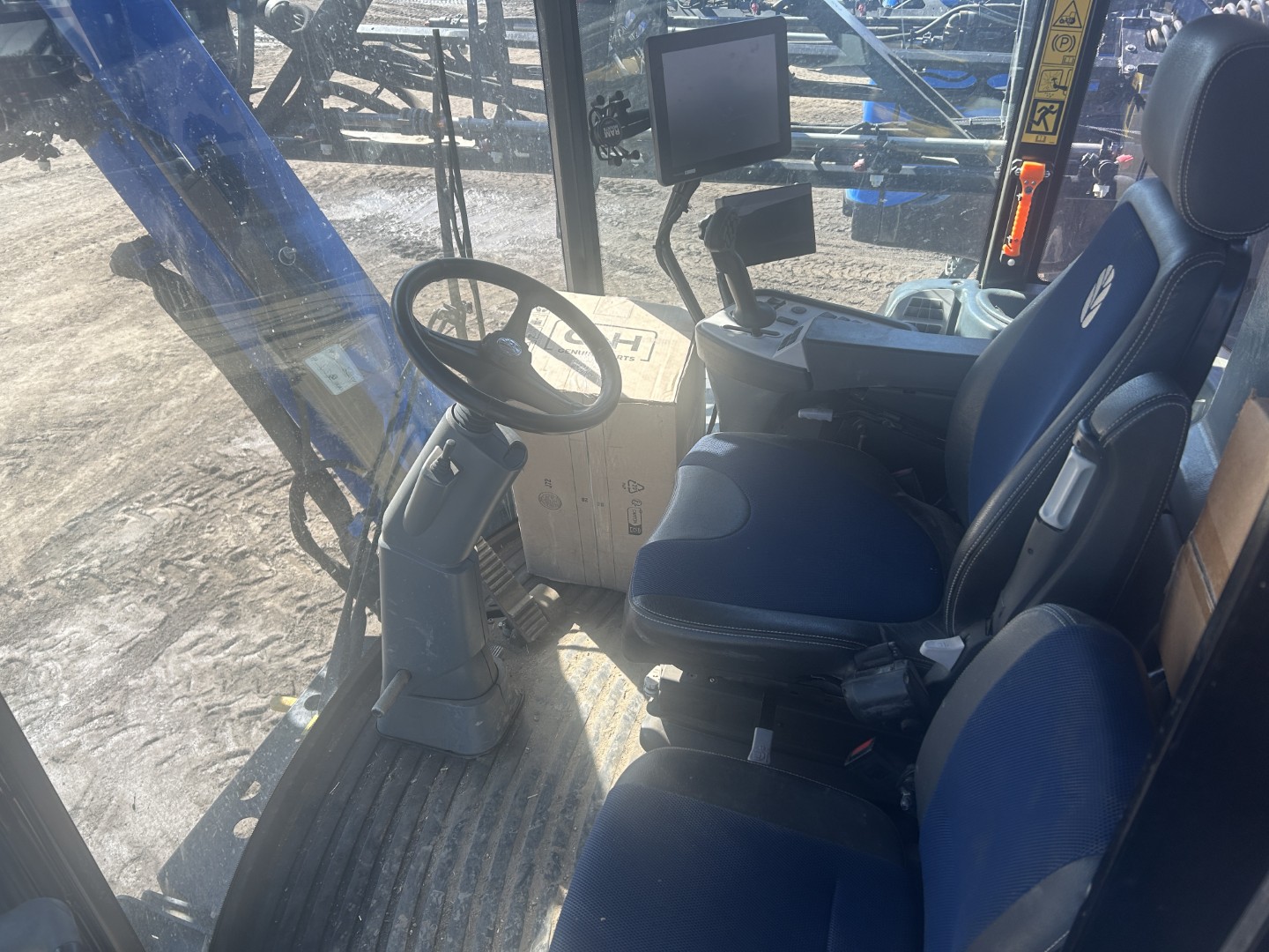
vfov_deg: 53.1
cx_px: 634
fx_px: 953
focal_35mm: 26
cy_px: 476
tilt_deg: -32.7
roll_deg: +1.8
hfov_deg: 67.3
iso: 50
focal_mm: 5.7
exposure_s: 1/639
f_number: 1.5
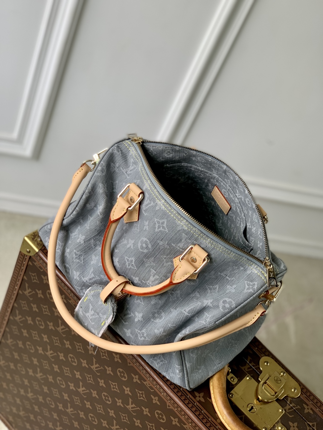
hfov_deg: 28.0
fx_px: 647
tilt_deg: -43.8
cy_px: 215
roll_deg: -28.9
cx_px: 162
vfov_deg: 36.8
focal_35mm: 52
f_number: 2.4
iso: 16
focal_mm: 6
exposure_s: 1/122
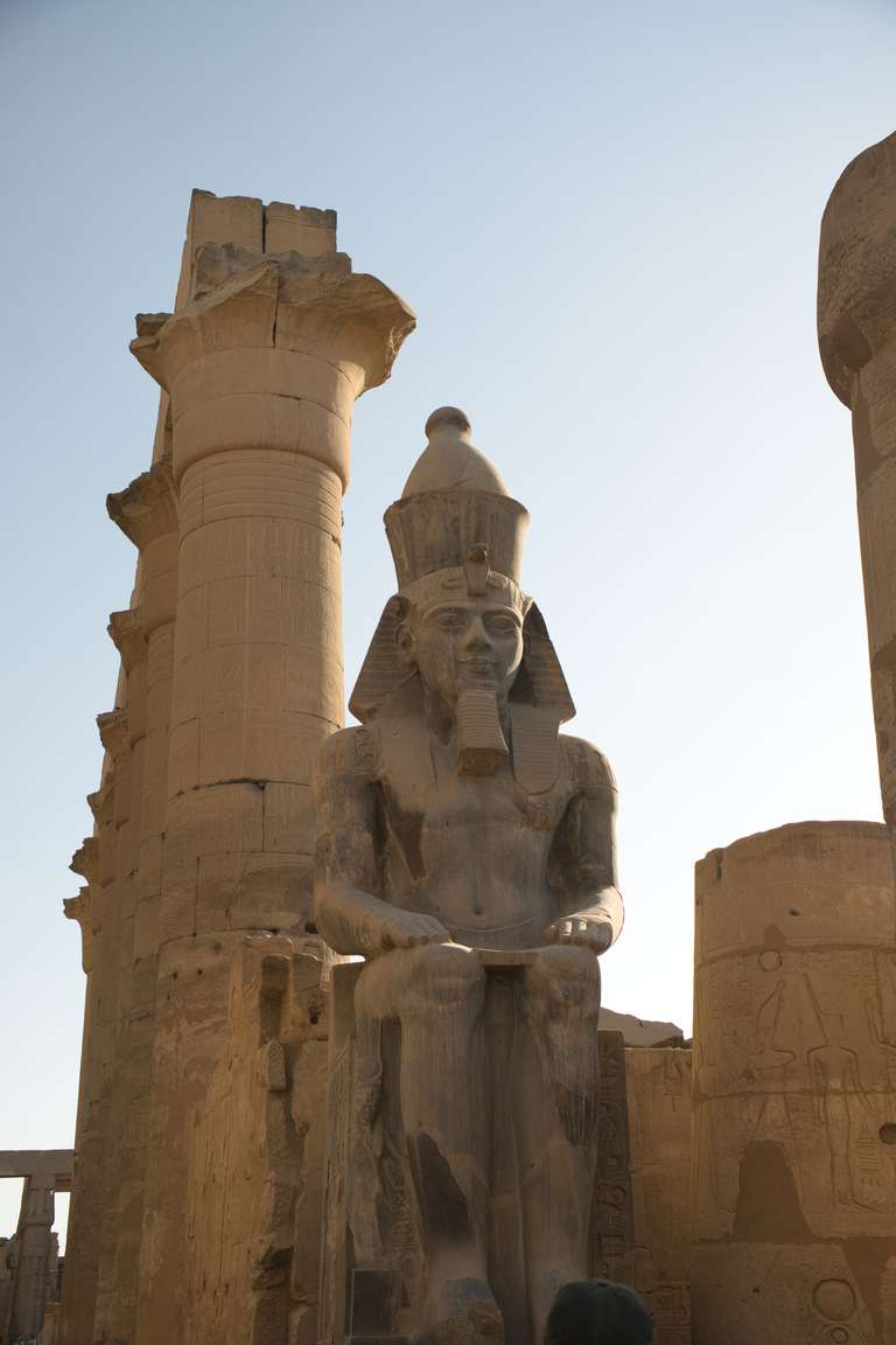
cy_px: 672
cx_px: 448
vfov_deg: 45.1
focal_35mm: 43
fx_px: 1618
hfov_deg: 30.9
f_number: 5.6
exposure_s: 1/100
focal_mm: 28.9
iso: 320
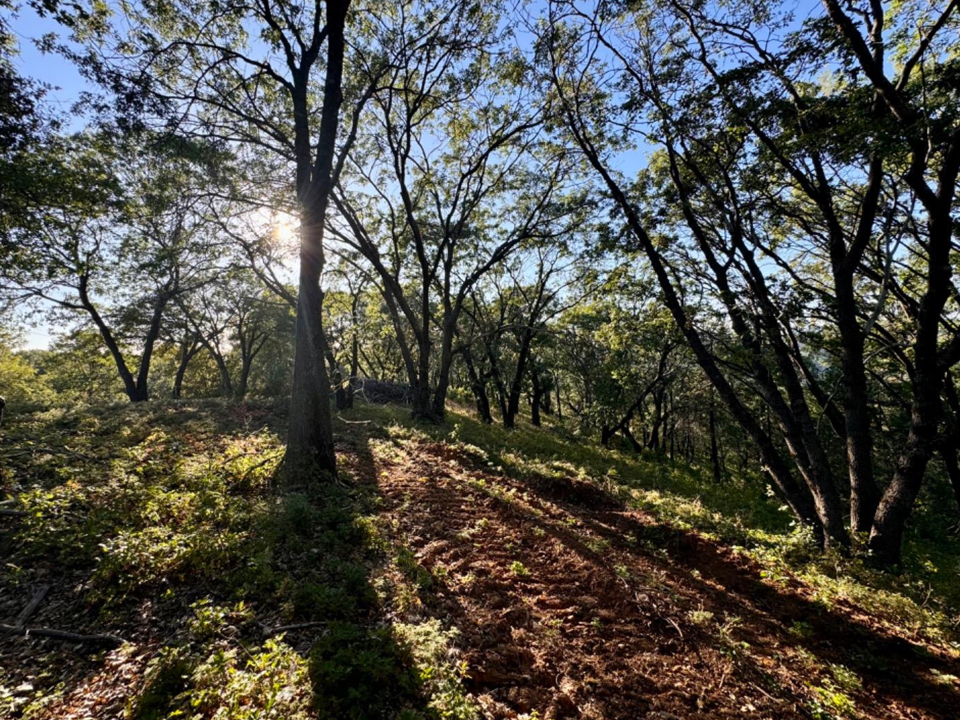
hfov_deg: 98.1
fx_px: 416
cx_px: 452
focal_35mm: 15
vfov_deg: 81.7
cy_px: 343
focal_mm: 2.22
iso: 40
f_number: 2.2
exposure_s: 1/335
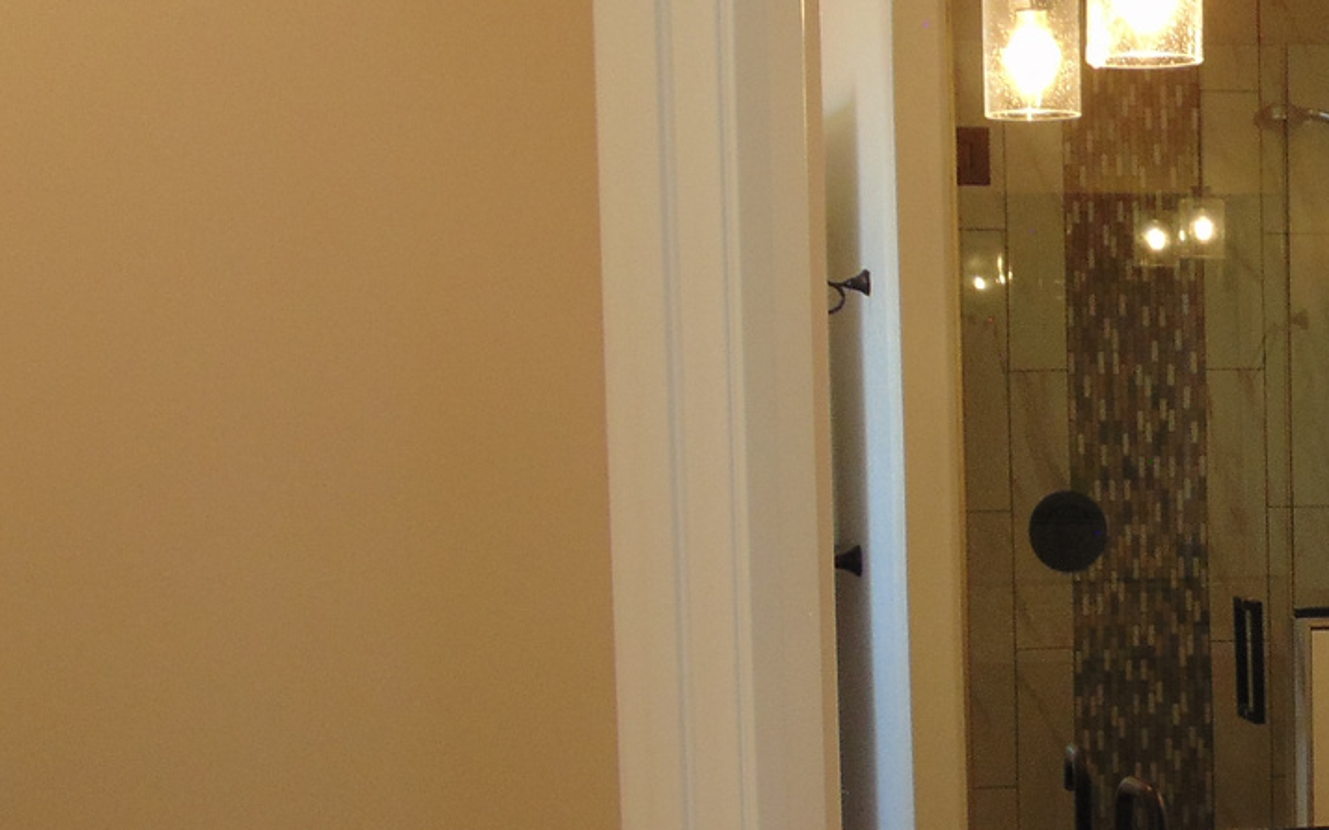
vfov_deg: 17.0
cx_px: 1232
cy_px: 709
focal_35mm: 76
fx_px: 2752
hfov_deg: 26.1
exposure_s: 1/30
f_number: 3
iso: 80
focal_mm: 4.5
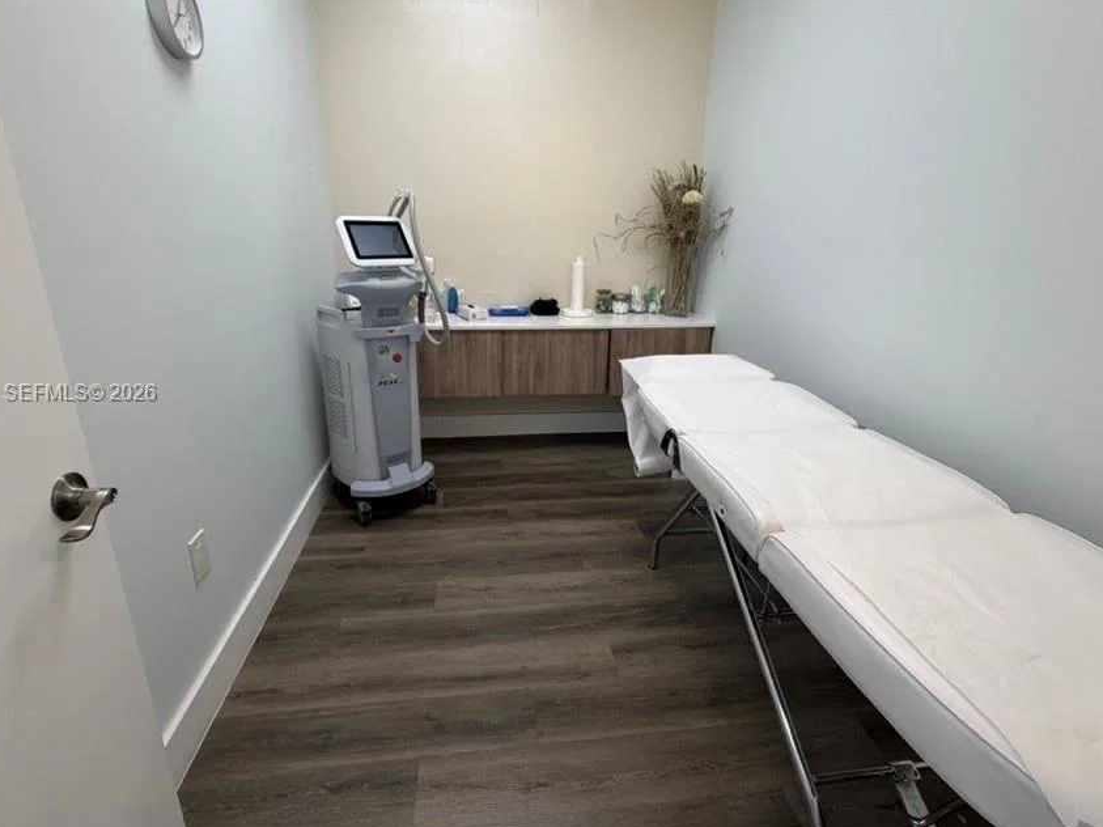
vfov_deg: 74.7
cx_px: 550
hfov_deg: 91.0
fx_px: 542
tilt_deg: -17.9
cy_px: 394
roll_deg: -0.9
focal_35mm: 17
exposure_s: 1/120
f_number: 2.2
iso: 200
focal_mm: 2.22
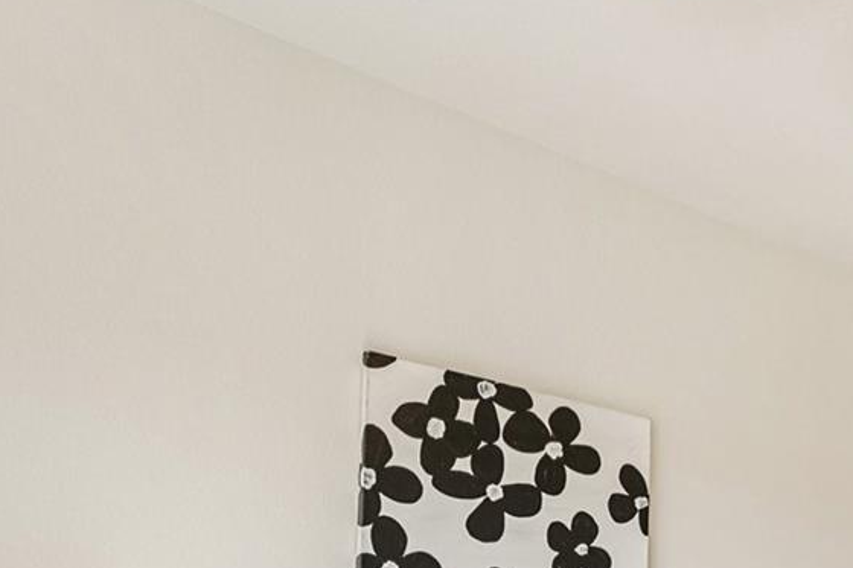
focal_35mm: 40
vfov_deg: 29.1
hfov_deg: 37.9
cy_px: 672
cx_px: 993
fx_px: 947
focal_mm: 14
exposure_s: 1/30
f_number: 8
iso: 125
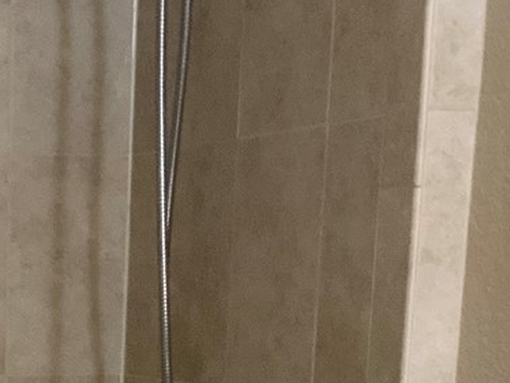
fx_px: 1828
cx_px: -79
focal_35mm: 124
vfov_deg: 11.1
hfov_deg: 15.4
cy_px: 702
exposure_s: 1/60
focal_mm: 3
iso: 100
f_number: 1.8
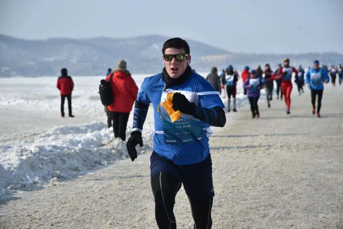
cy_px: 114
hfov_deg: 17.1
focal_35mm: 120
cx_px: 172
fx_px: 1143
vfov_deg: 11.4
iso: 200
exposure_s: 1/1000
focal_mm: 120
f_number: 8
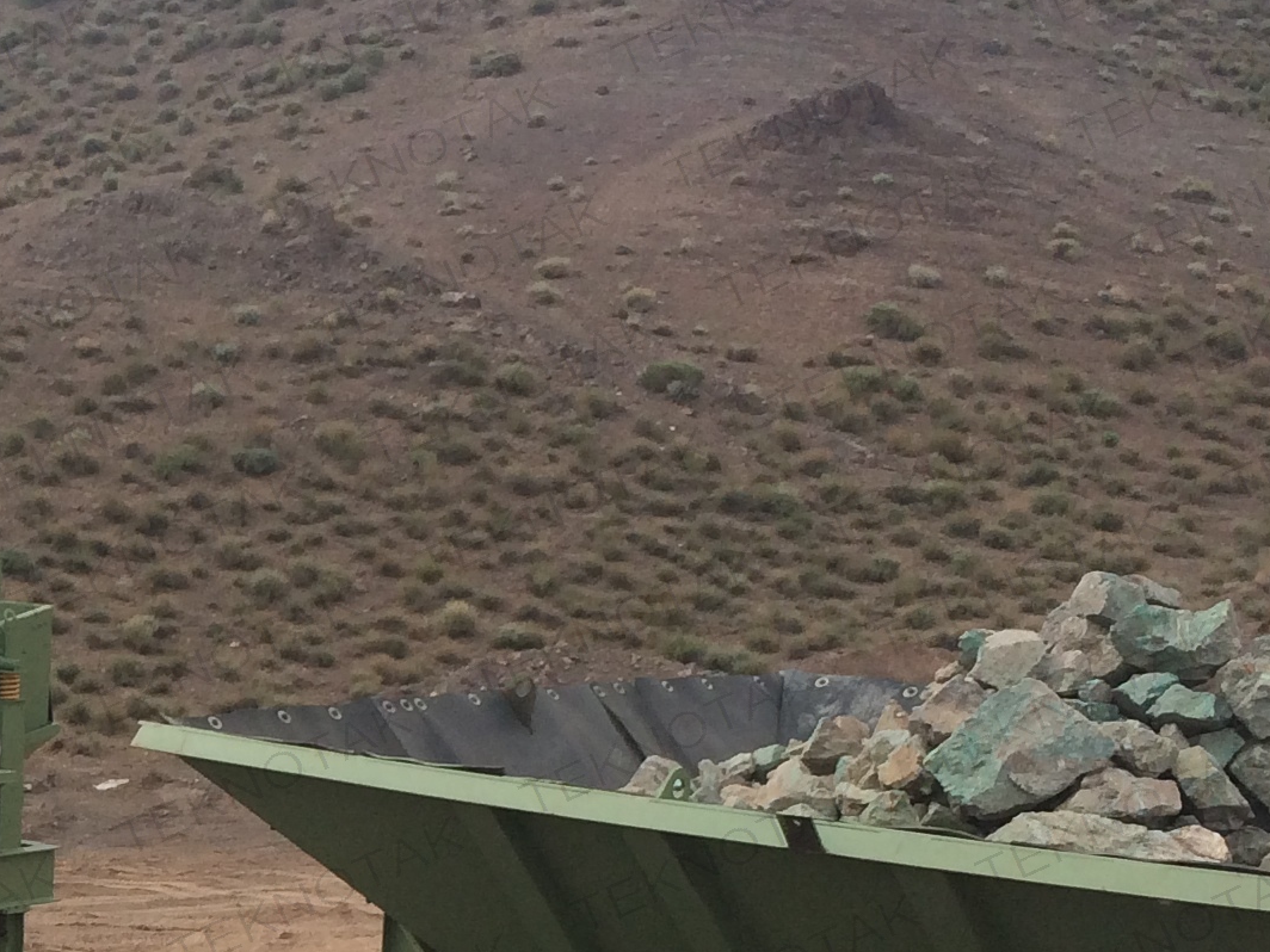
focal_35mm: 92
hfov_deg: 20.3
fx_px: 3375
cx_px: -137
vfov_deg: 15.8
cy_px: 931
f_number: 2.2
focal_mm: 4.12
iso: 32
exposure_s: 1/1580
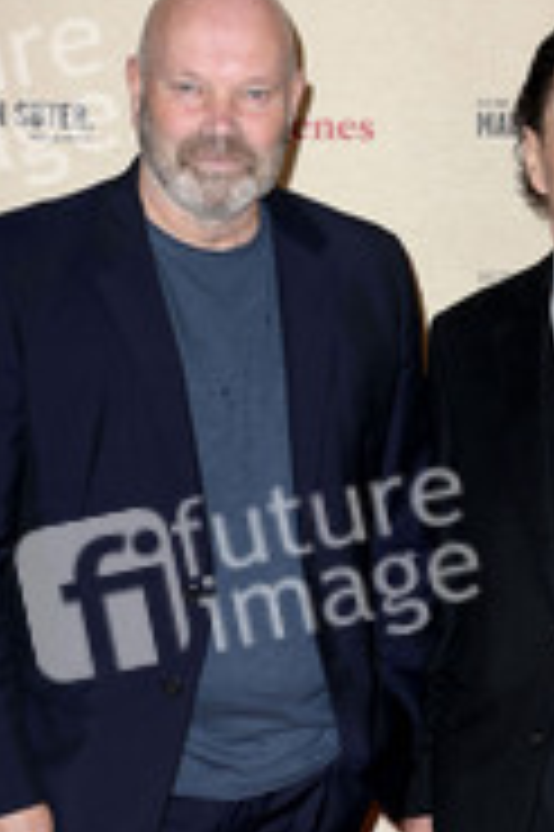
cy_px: 801
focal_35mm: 104
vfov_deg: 19.2
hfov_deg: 13.1
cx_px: 378
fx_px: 2405
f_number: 5.6
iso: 400
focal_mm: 48
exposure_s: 1/250
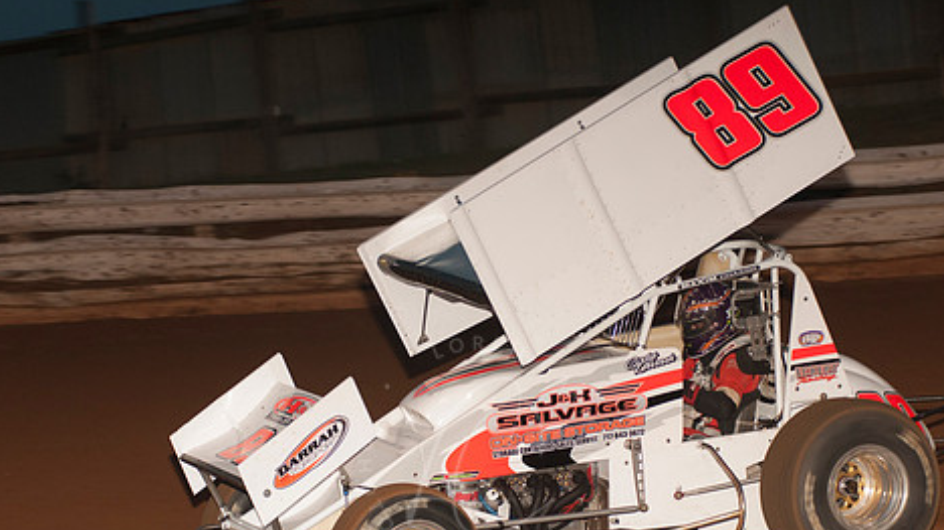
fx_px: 3904
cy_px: 270
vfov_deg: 7.8
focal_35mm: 156
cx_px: 478
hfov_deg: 13.8
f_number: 4
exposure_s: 1/400
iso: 400
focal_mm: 80
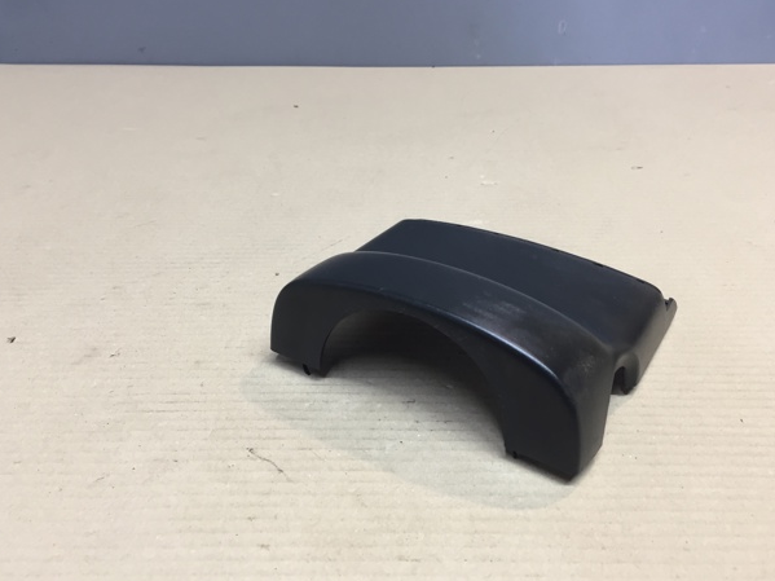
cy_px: 285
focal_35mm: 31
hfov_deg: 58.3
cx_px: 405
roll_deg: -1.9
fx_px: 694
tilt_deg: -32.0
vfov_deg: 45.4
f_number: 2.2
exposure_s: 1/33
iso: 80
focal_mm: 4.15
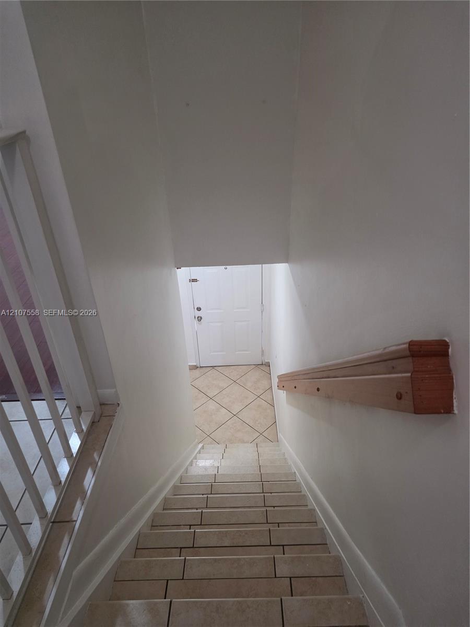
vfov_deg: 73.9
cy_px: 314
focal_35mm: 23
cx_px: 235
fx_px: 416
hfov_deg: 58.9
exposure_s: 1/120
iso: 1250
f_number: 1.7
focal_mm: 6.25
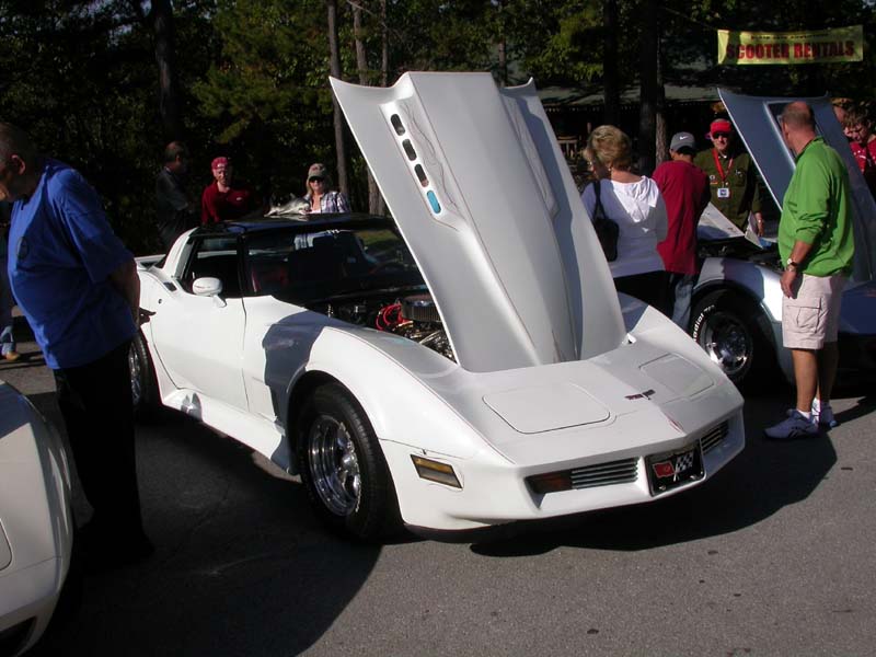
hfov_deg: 49.0
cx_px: 438
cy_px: 328
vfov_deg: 37.7
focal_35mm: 38
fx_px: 962
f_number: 7.5
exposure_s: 1/702
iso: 100
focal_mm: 7.85
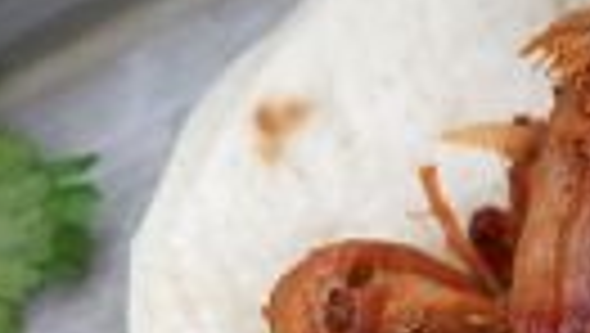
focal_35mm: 688
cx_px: 1144
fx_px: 10774
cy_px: 940
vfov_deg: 1.8
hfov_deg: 3.1
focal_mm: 86
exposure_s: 1/160
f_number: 4
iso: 500
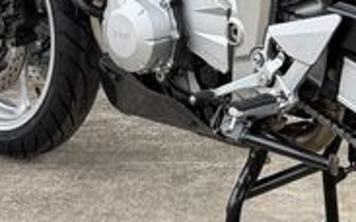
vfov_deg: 14.2
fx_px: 863
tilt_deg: -5.3
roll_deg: -1.3
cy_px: -45
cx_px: 300
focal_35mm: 89
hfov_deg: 22.9
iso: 100
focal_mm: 6.76
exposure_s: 1/517
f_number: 1.78
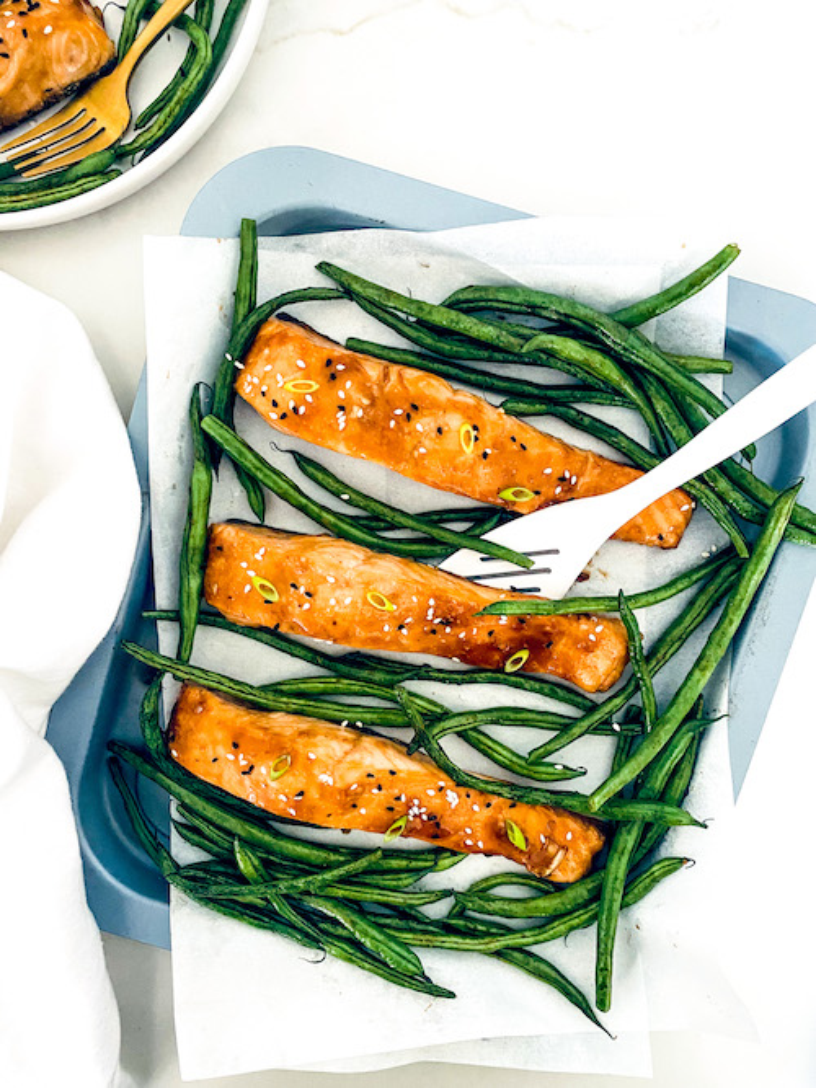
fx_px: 817
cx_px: 408
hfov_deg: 53.0
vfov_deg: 67.3
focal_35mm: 26
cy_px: 544
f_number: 1.8
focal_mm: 4.25
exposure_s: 1/40
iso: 500
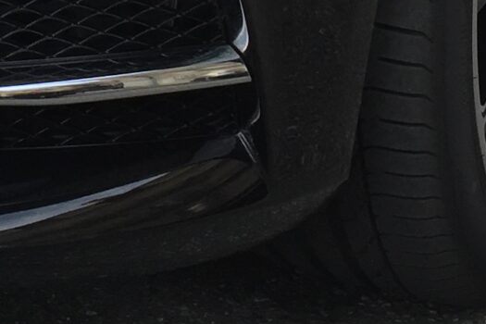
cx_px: 89
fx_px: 1984
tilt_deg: -2.9
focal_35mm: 147
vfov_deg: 8.7
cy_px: -393
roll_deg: -1.0
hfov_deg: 13.9
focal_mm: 4.15
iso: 32
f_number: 2.2
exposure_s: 1/694
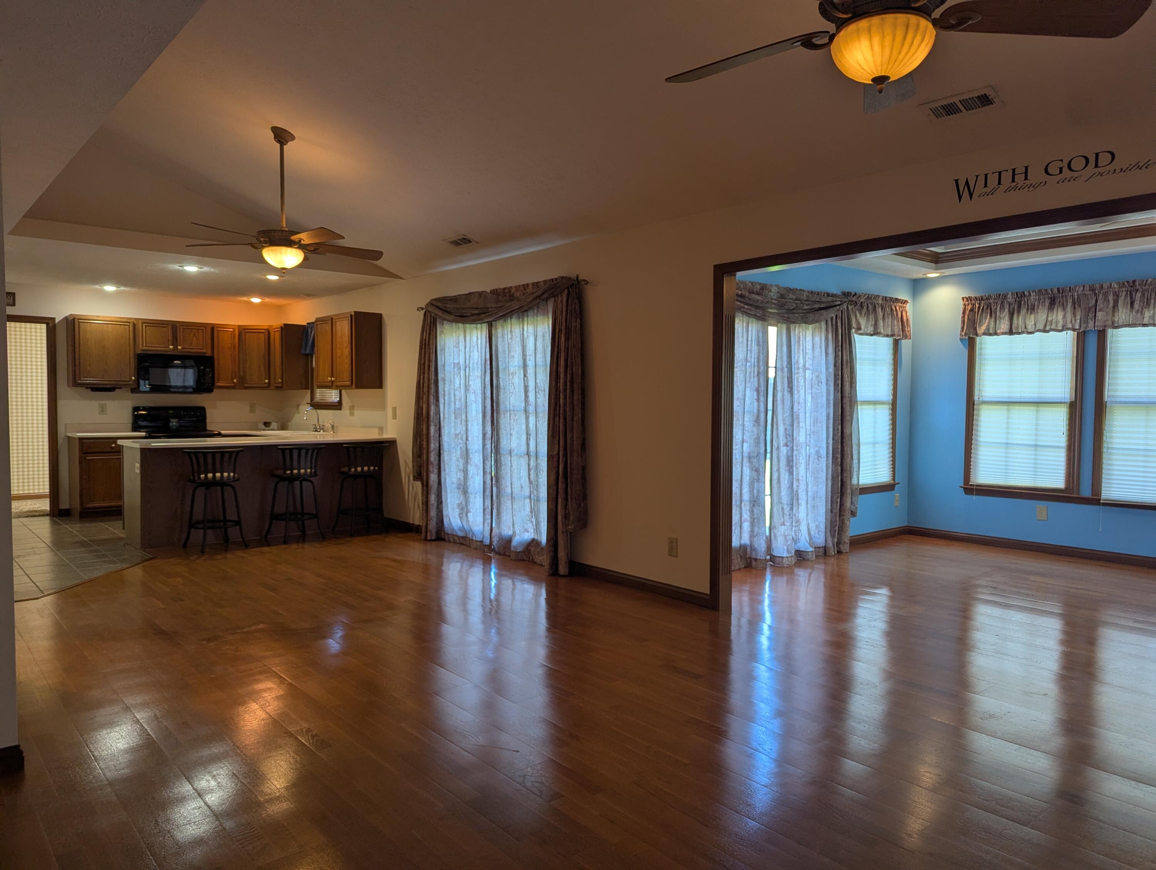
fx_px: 803
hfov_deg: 71.5
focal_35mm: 24
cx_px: 578
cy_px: 435
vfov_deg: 56.9
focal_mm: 6.81
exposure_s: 1/60
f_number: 1.85
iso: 55
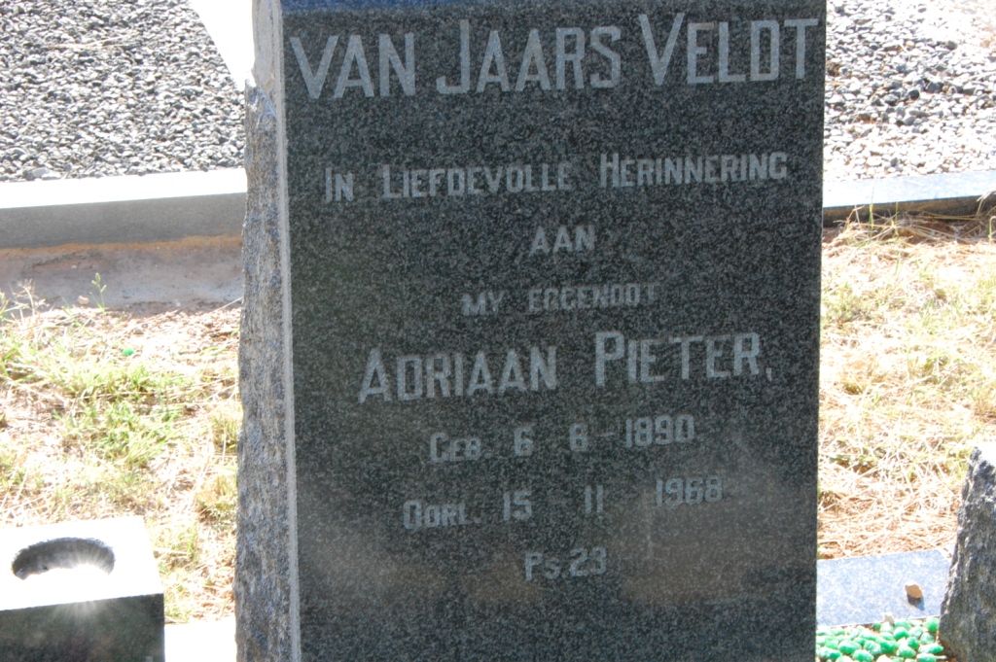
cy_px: 331
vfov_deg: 15.2
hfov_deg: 22.6
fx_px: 2488
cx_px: 498
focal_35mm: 90
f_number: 22
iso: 800
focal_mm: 60
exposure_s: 1/30
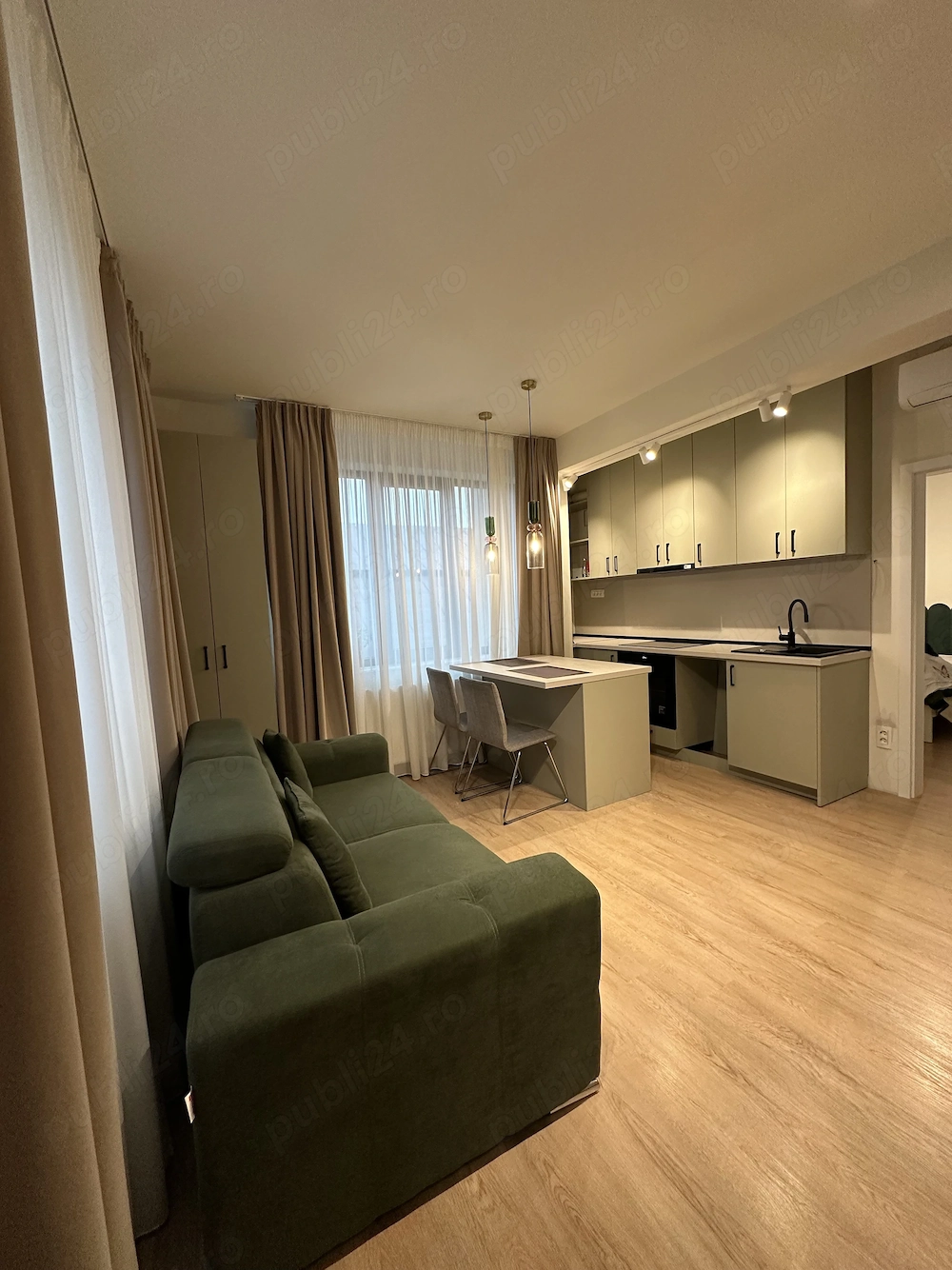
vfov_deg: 102.1
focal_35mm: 14
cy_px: 635
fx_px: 514
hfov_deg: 85.7
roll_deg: +2.2
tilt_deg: -3.4
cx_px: 476
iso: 250
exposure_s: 1/100
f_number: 2.2
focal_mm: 2.22
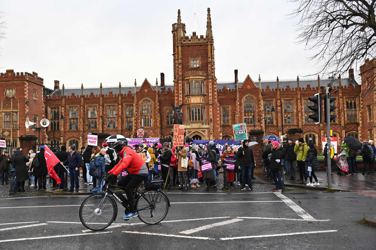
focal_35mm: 38
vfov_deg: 35.1
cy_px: 125
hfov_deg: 50.7
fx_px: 397
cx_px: 188
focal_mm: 38
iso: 1000
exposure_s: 1/800
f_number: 4.5
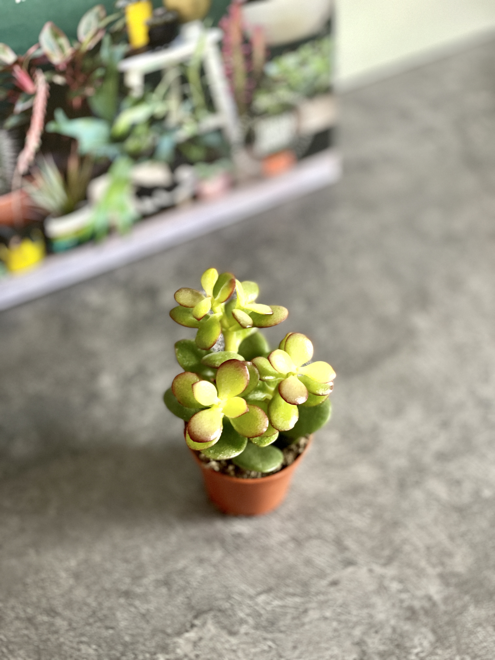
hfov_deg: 22.9
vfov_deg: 30.3
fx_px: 1220
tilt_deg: -54.2
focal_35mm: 64
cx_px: 248
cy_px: 330
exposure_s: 1/40
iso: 250
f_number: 2.2
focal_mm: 7.5
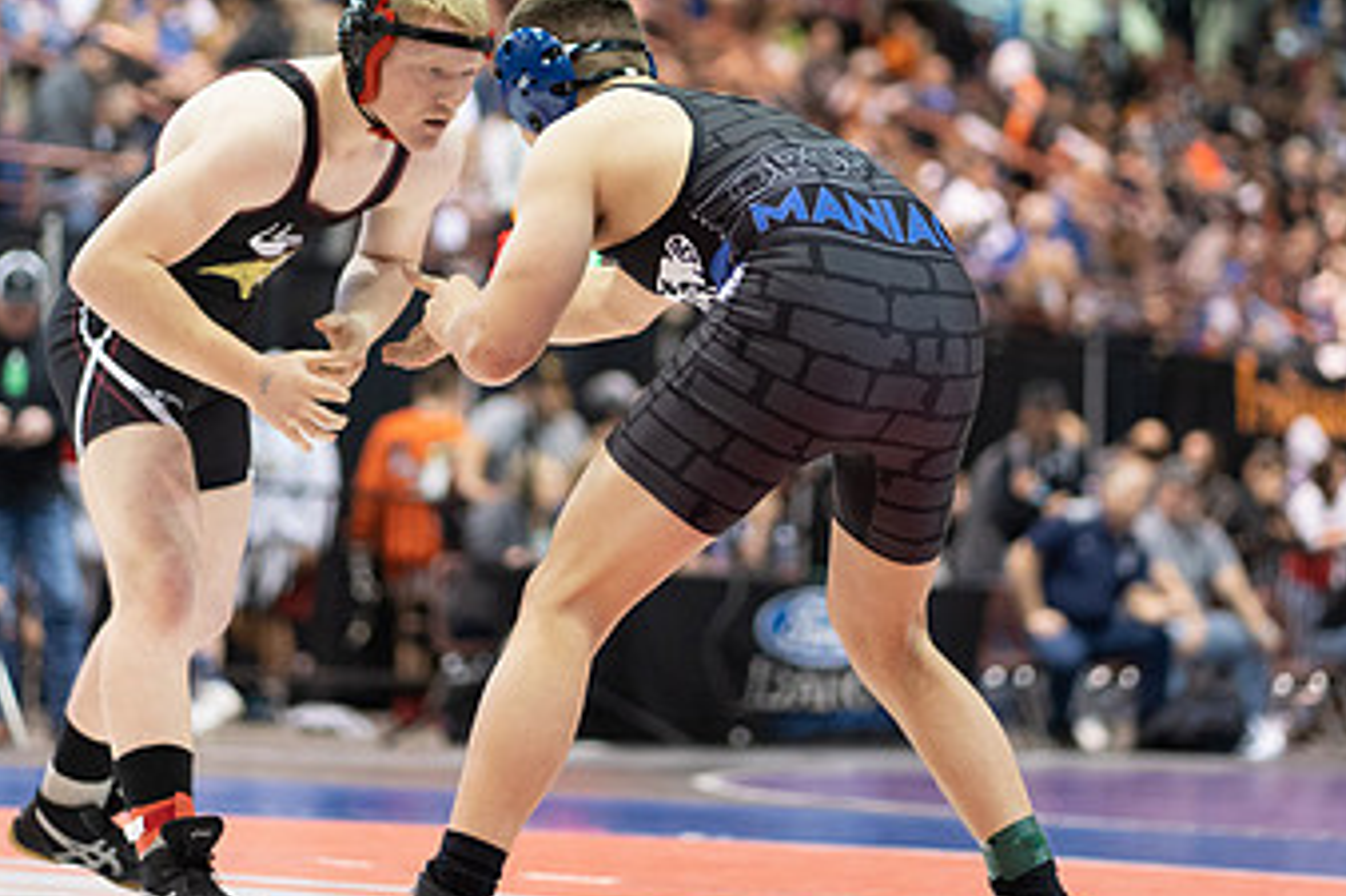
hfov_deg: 14.1
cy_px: 321
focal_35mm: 146
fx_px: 5456
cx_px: 629
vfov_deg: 9.4
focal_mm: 85
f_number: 1.8
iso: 2500
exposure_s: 1/500
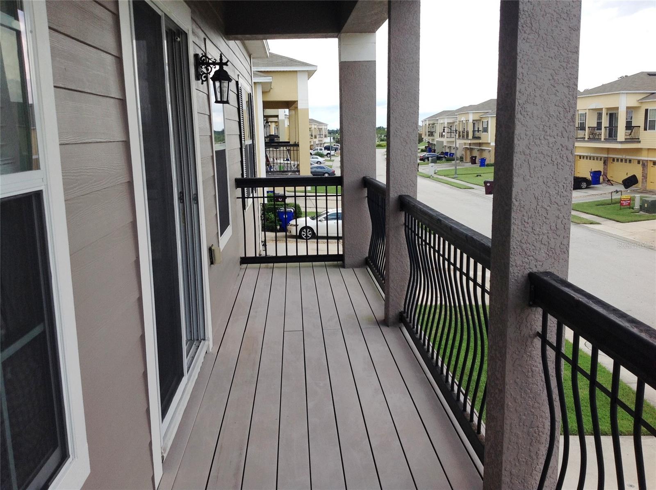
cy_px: 245
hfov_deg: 52.7
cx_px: 328
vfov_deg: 40.6
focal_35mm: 35
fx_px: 662
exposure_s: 1/889
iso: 50
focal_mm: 4.28
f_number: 2.4
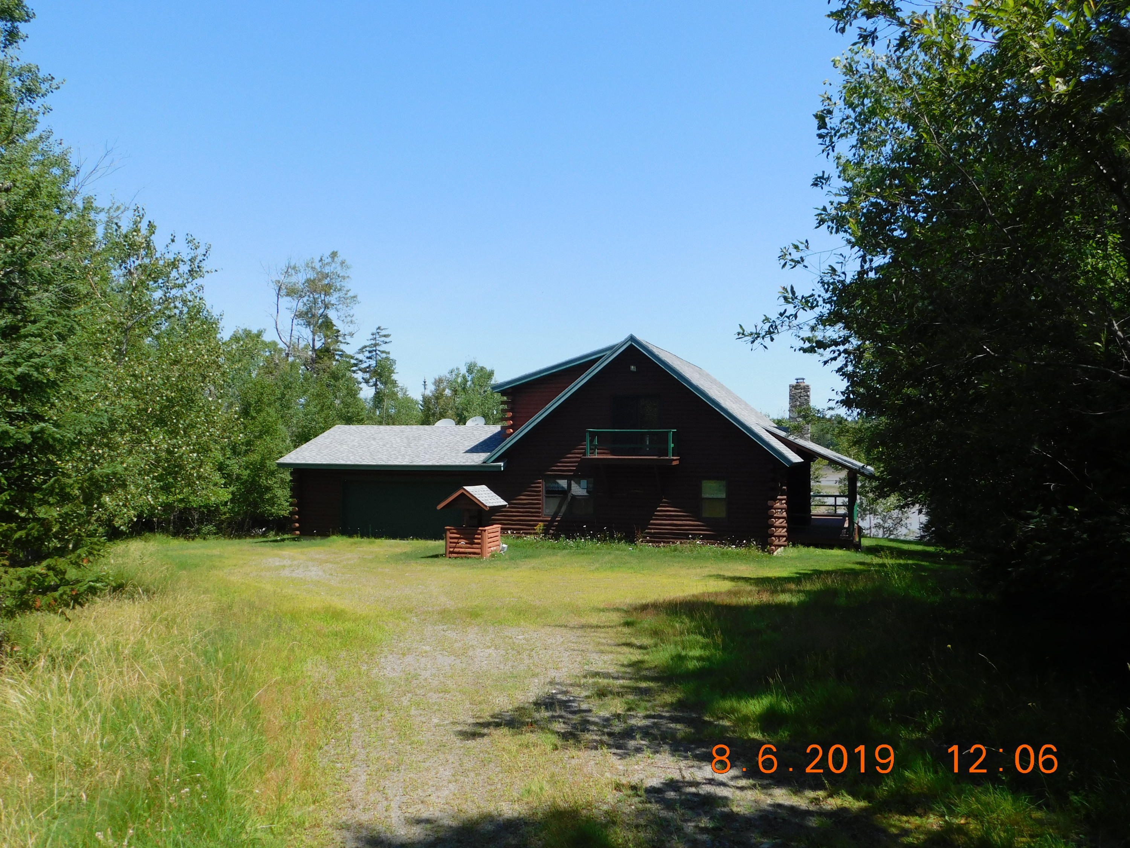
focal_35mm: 30
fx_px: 979
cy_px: 424
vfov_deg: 46.8
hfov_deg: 60.0
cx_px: 565
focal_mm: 5.3
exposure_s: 1/1000
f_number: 3.2
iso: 125
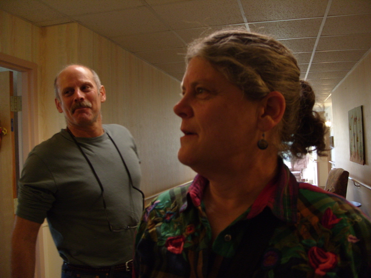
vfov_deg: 40.7
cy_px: 139
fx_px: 375
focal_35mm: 35
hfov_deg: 52.6
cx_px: 186
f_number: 2.8
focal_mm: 7.8
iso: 160
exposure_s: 1/45
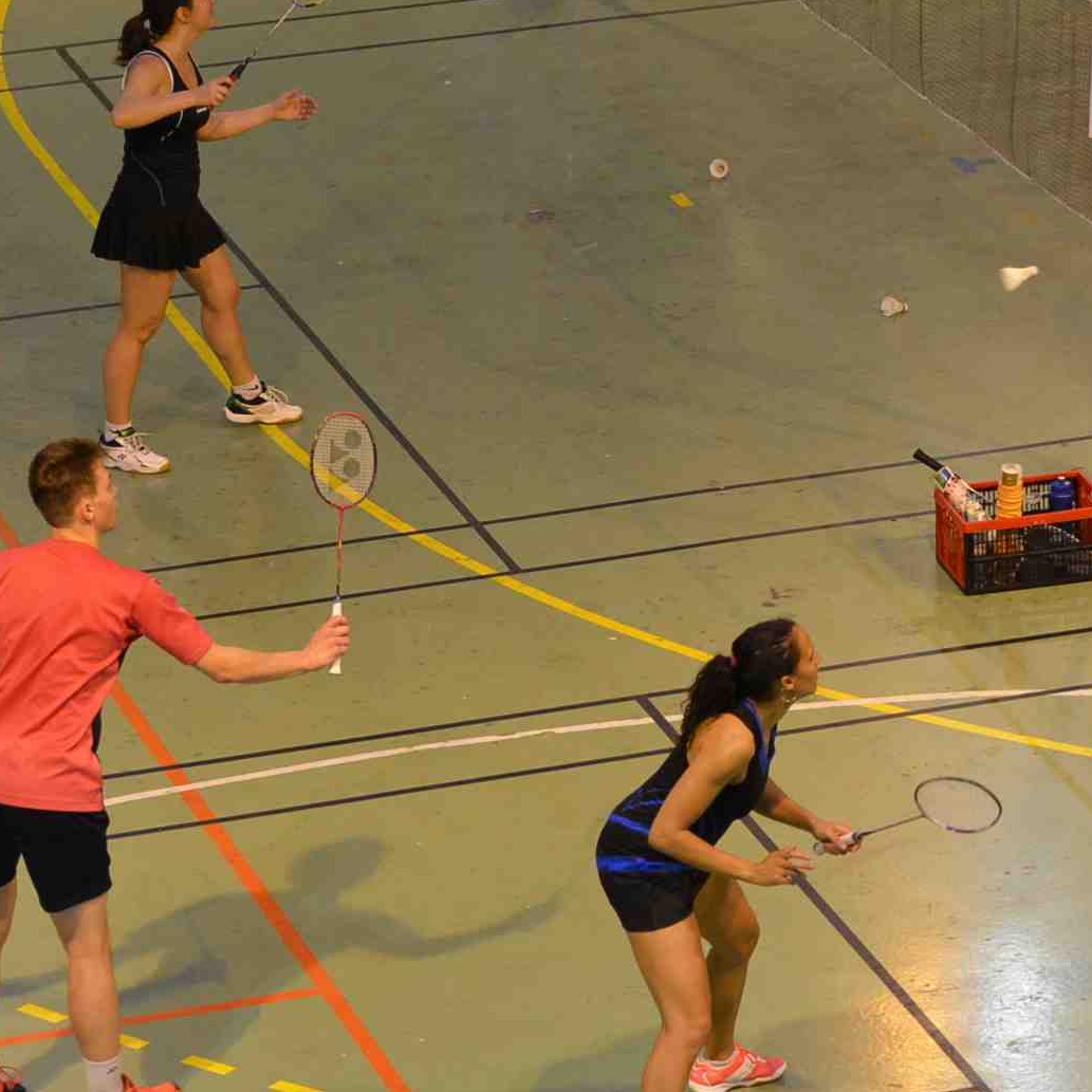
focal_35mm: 212
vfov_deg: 8.3
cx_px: 1663
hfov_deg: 8.1
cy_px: 399
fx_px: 7566
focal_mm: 70
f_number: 3.3
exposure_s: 1/350
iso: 1600
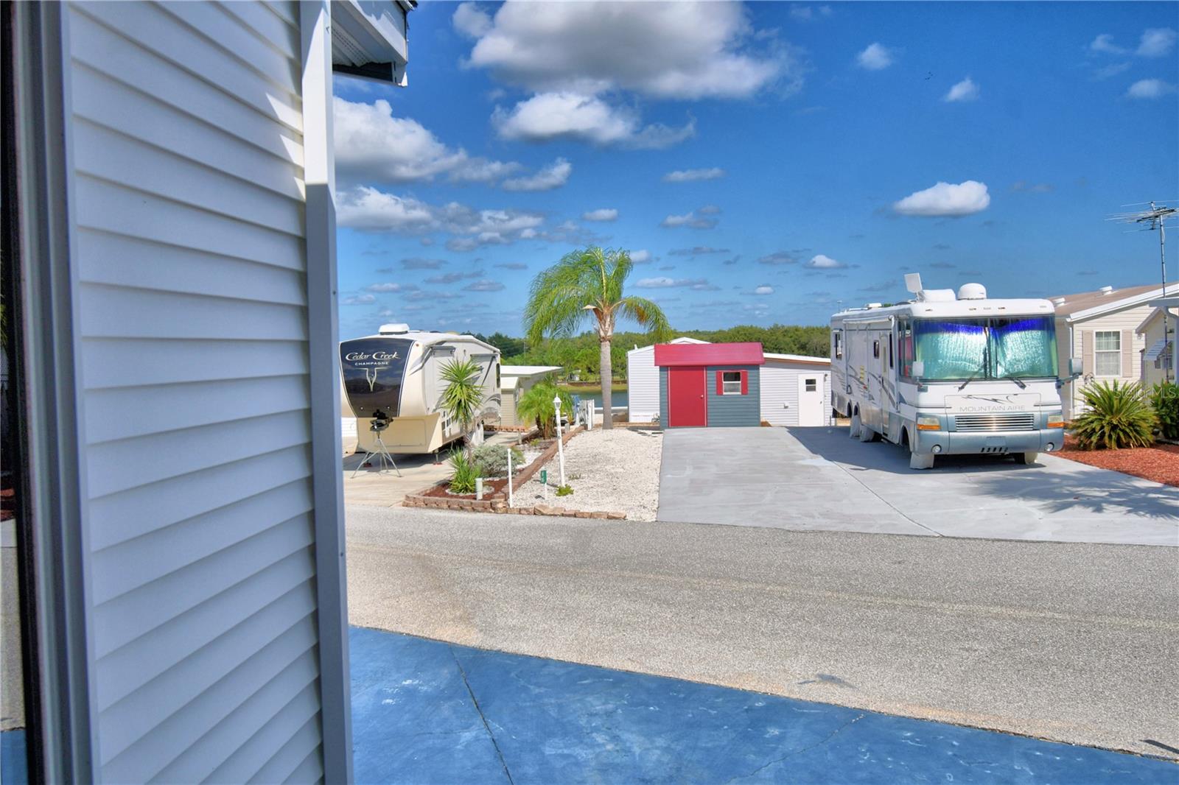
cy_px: 392
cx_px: 590
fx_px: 982
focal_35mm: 30
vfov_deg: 43.6
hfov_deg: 61.9
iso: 100
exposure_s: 1/1600
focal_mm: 20
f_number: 5.6
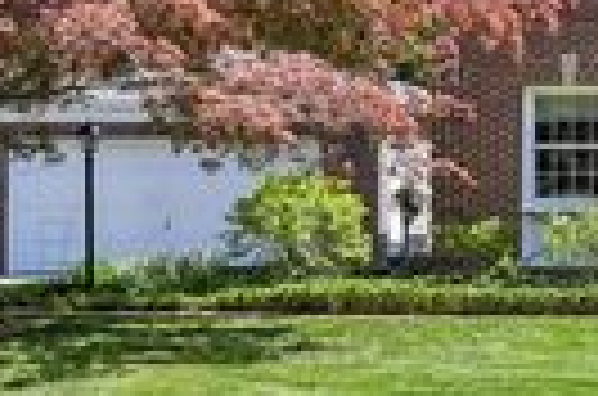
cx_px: 1025
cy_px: 7
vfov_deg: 11.9
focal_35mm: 113
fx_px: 1873
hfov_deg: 15.8
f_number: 8
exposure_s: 1/1250
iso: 800
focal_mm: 30
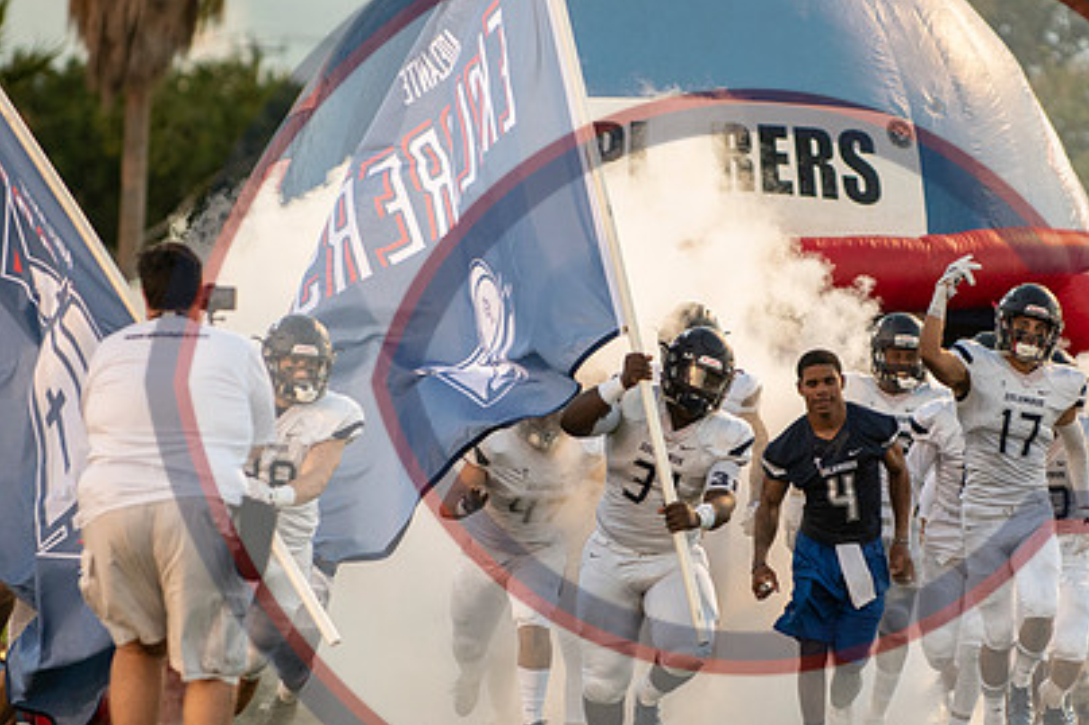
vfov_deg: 3.2
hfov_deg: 4.8
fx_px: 13032
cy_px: 381
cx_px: 739
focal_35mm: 431
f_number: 2.8
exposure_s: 1/1600
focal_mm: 200
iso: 1800
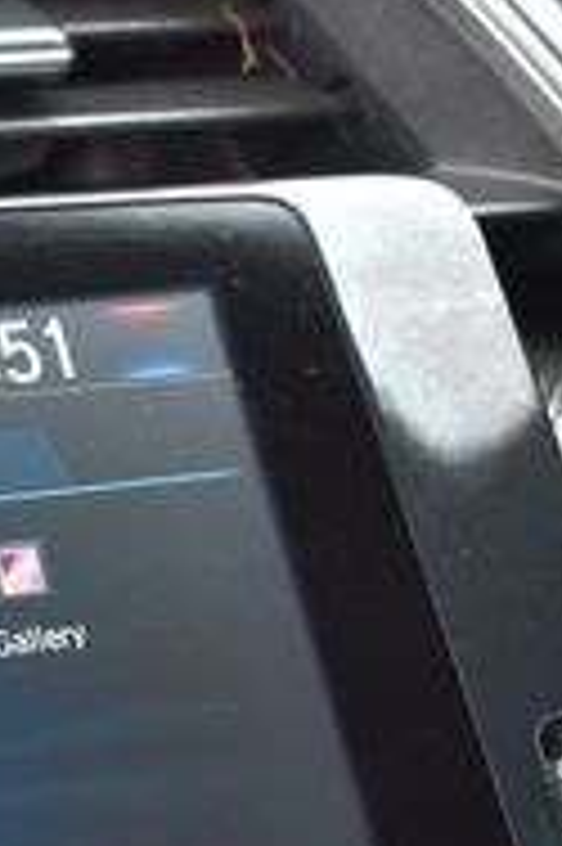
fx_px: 3120
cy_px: 716
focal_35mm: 133
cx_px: -49
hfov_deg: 10.2
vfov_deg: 15.3
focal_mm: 26
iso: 400
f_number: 7.1
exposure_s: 1/40
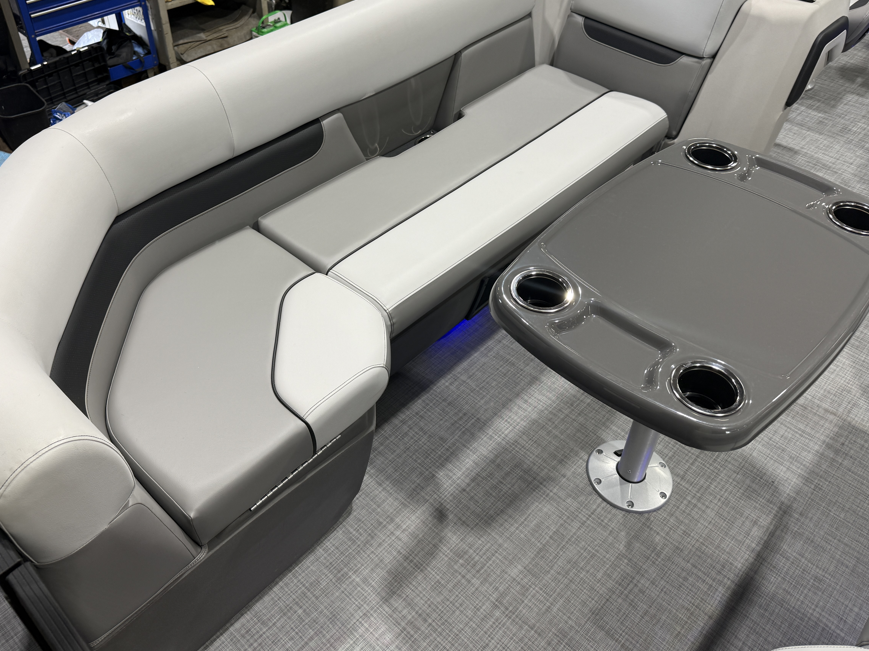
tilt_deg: -39.6
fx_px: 753
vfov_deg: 46.5
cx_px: 401
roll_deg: +0.3
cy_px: 258
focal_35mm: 30
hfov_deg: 59.9
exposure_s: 1/120
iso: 80
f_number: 1.78
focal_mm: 6.76
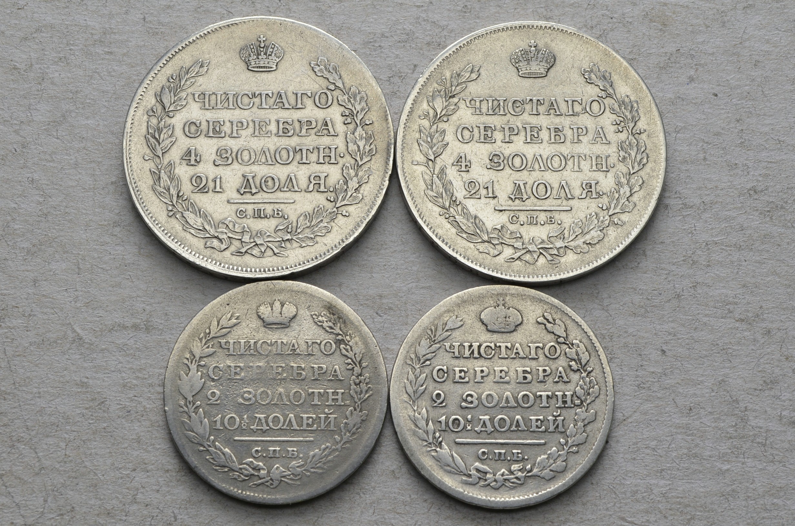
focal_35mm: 66
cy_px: 263
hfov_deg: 30.6
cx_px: 398
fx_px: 1454
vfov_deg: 20.5
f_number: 14
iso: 400
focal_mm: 44
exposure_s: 1/250
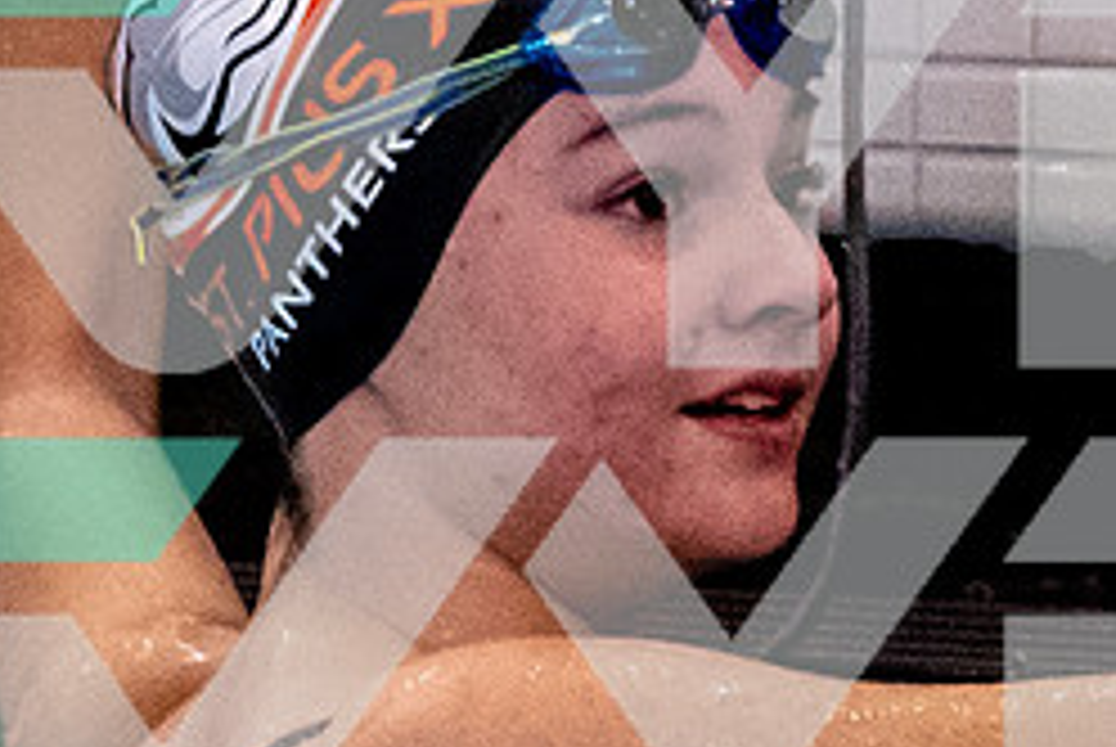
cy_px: 157
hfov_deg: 1.2
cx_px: 776
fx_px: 53227
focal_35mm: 1715
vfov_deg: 0.8
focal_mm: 200
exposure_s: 1/1600
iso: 6400
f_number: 2.8
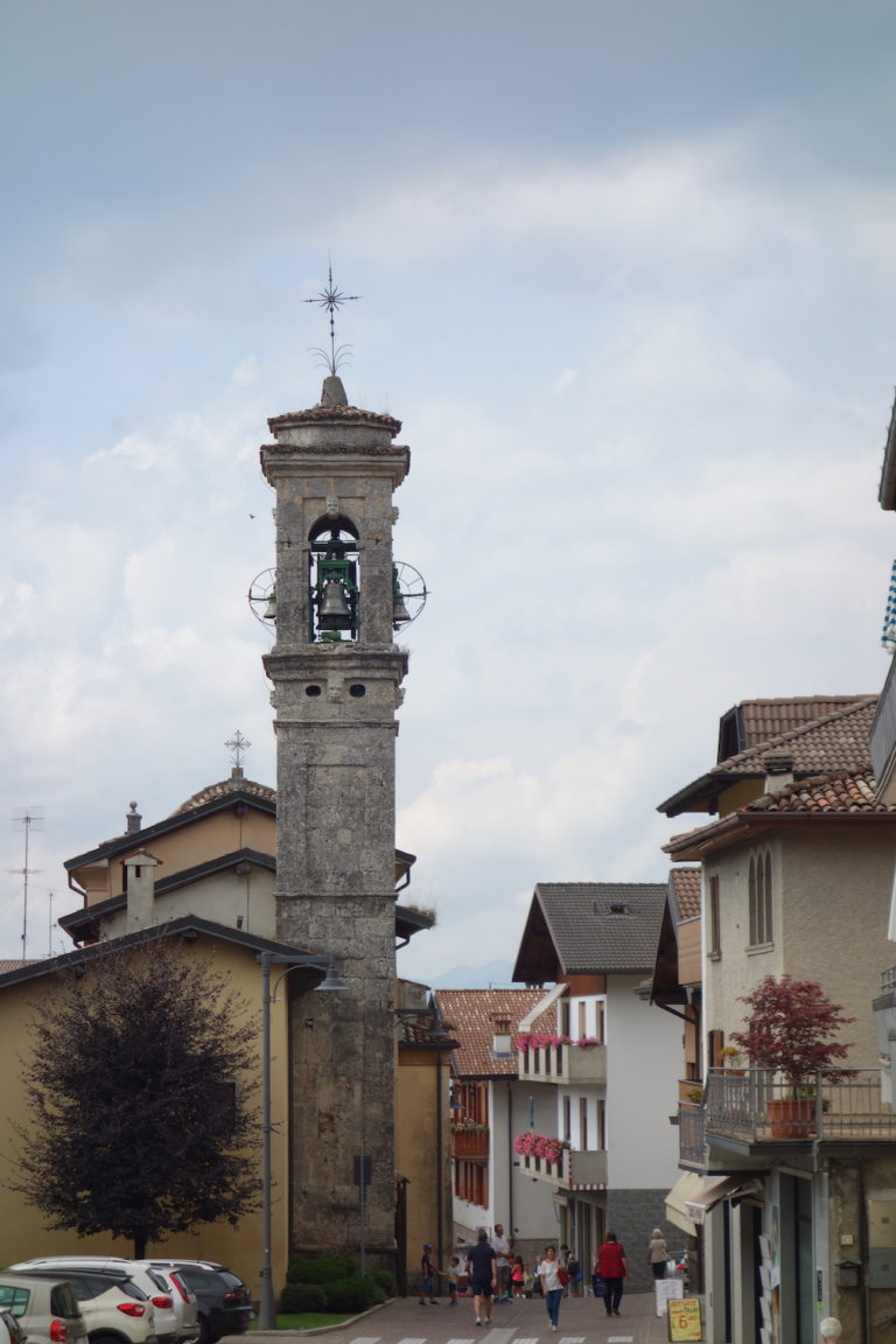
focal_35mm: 100
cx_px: 448
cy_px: 672
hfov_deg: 13.7
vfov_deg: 20.4
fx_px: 3733
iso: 125
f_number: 5.6
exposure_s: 1/400
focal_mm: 37.1
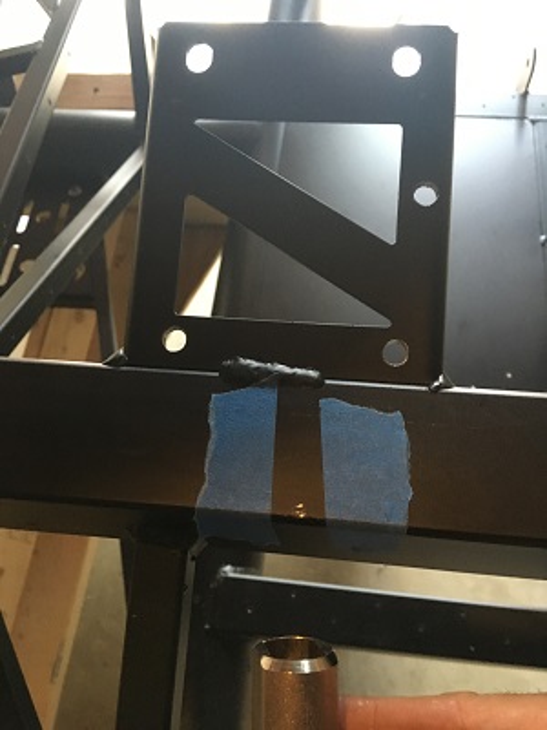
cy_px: 365
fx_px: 611
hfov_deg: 48.2
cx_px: 274
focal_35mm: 29
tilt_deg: -62.9
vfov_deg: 61.7
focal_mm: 4.15
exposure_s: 1/15
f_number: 2.2
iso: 200
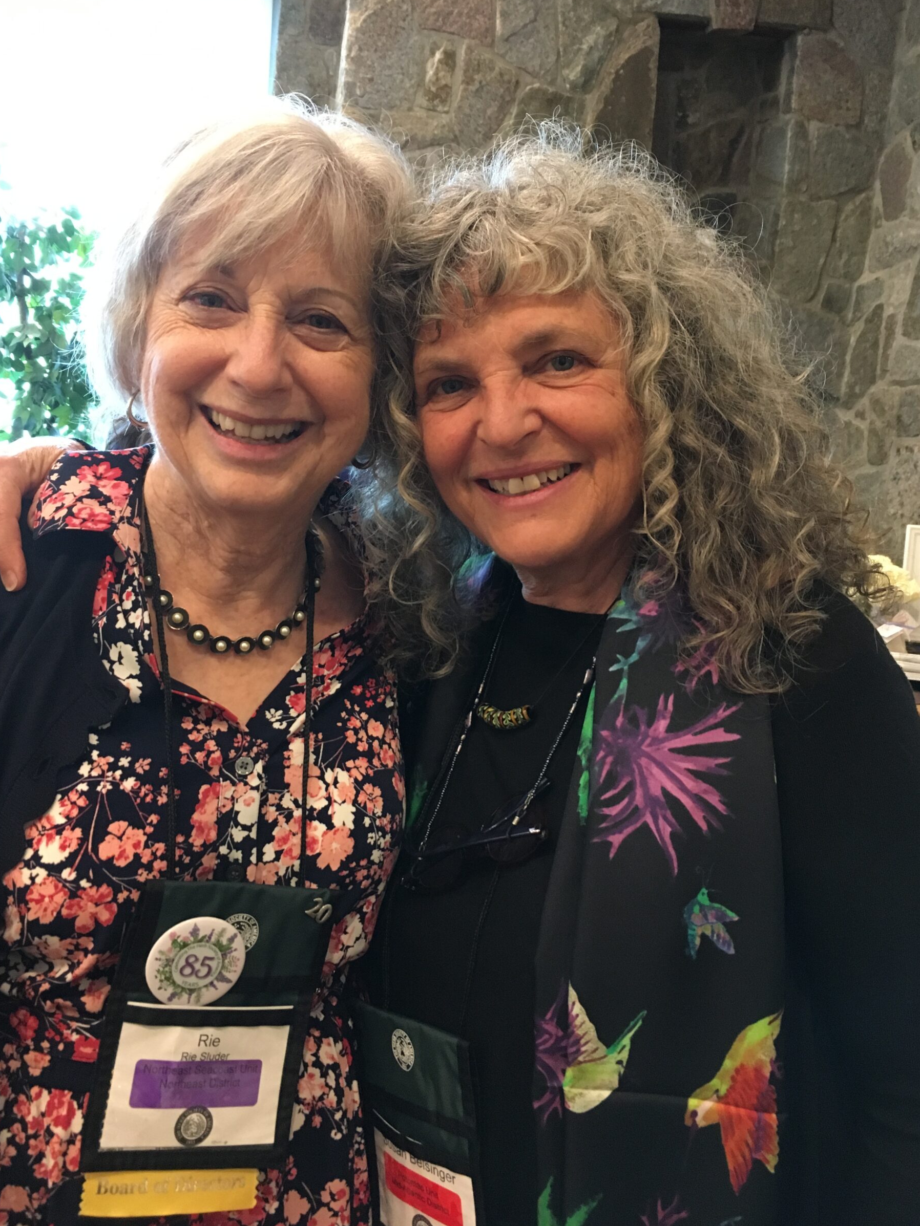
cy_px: 574
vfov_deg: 58.3
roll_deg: -2.9
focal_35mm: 31
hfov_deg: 45.4
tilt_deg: -13.3
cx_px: 462
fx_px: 1099
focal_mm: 4.15
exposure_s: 1/24
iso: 200
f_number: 2.2
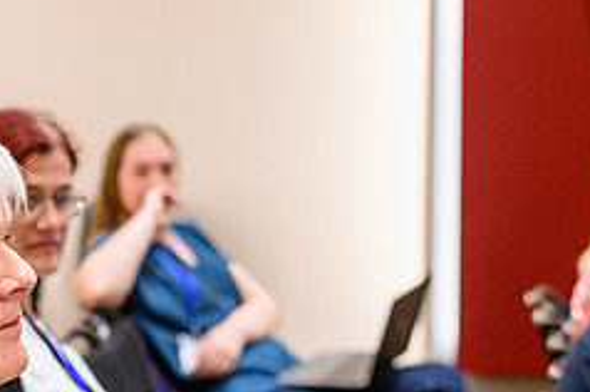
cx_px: 181
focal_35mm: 128
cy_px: 397
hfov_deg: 16.0
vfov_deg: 10.6
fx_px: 2095
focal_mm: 35
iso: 1800
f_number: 2
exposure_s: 1/125
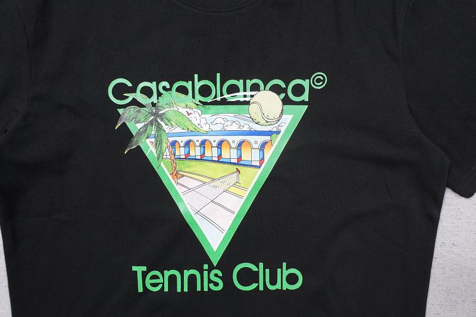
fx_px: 317
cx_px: 238
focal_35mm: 24
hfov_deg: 73.8
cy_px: 158
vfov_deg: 53.1
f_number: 10
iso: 1600
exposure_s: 1/100
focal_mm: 16
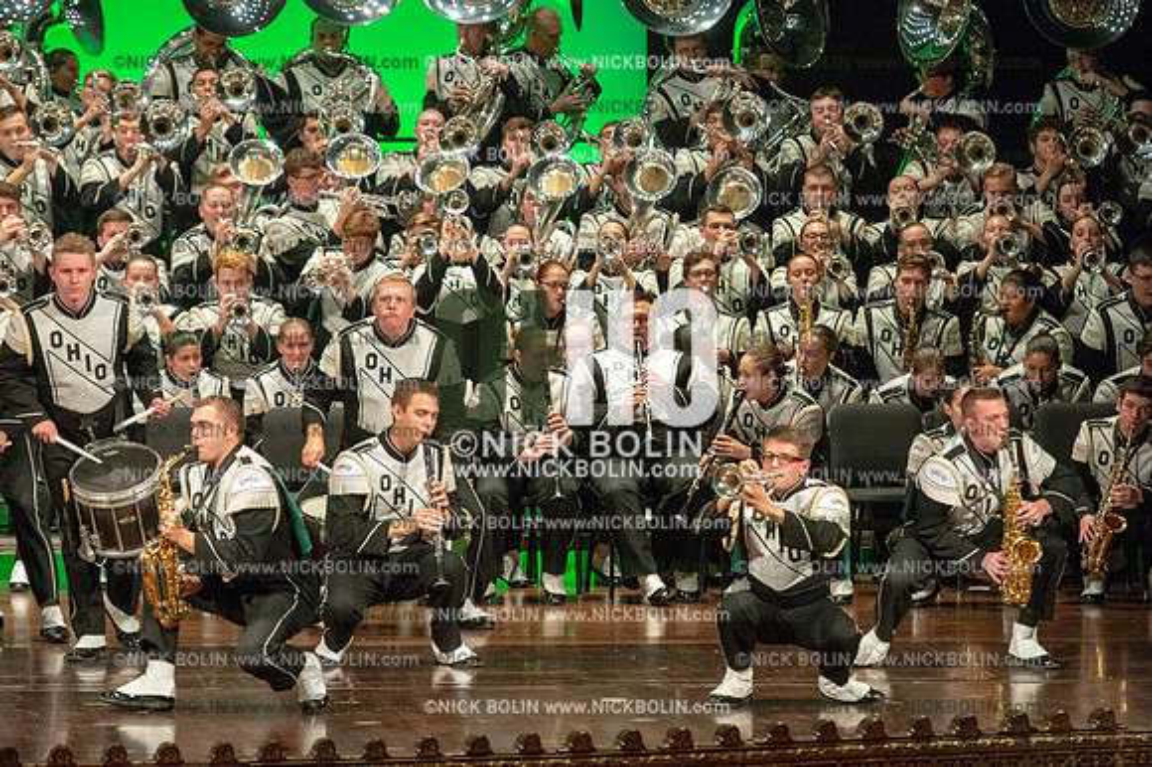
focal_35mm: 230
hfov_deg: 9.0
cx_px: 576
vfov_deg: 6.0
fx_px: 7356
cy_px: 384
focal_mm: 230
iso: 8000
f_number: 5.6
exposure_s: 1/320
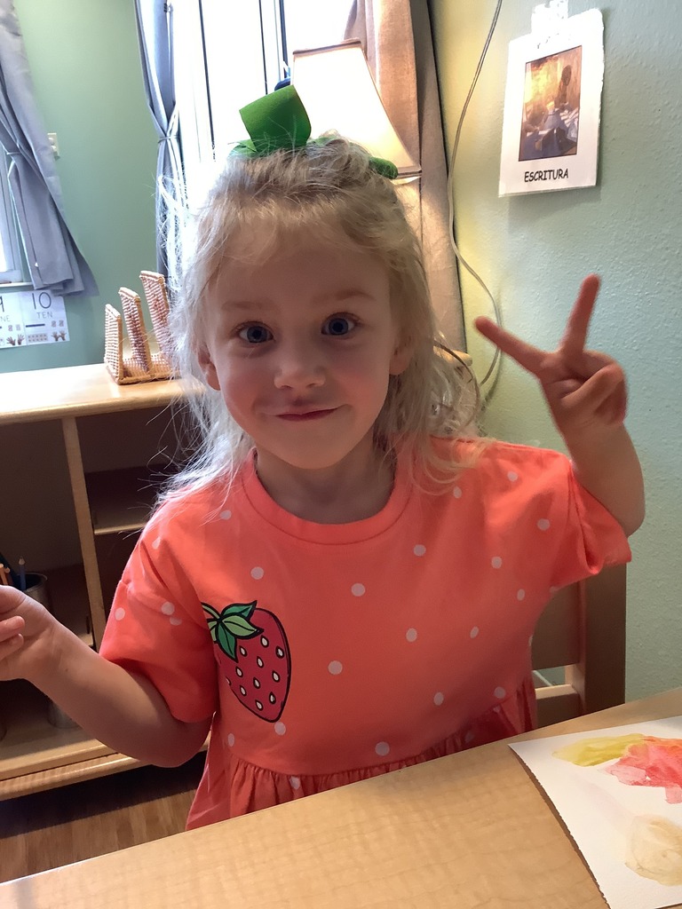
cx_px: 341
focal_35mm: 31
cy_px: 454
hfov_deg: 45.4
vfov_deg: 58.4
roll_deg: +1.3
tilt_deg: -17.9
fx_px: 814
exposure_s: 1/60
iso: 200
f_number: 2.4
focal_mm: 3.3
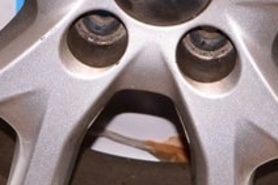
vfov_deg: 4.7
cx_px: 177
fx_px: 2238
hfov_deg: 7.1
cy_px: -37
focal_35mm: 290
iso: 1600
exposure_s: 1/160
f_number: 8
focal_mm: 40
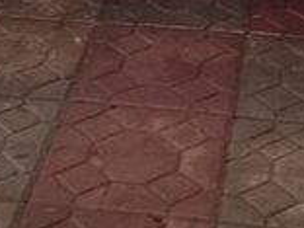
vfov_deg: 10.5
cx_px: 117
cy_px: -206
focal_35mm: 131
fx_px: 1150
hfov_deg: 15.0
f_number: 2.2
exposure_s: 1/40
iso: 125
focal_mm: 3.3
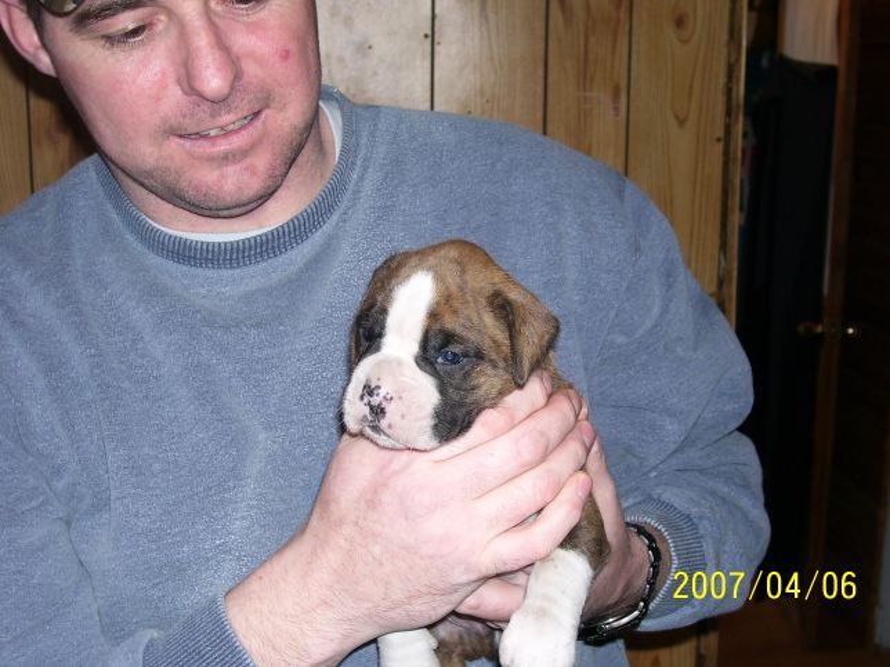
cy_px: 334
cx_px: 445
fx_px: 1363
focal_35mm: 53
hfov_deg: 36.2
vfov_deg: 27.5
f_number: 3.4
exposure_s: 1/60
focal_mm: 8.6
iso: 80
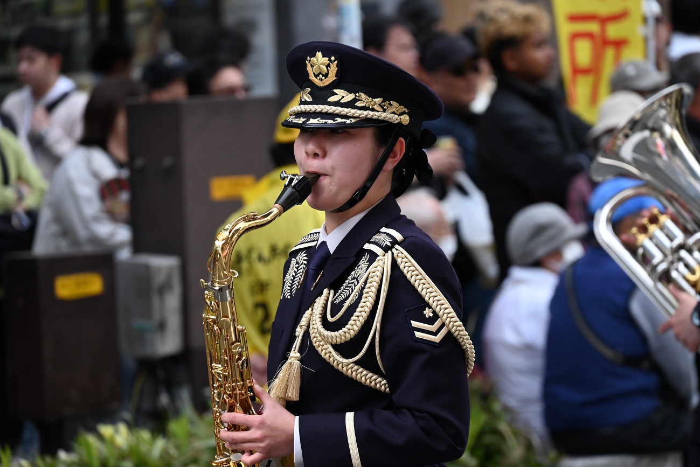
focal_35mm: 231
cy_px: 247
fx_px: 4493
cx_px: 365
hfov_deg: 8.9
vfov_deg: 6.0
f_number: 6.3
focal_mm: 200
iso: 800
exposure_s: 1/640
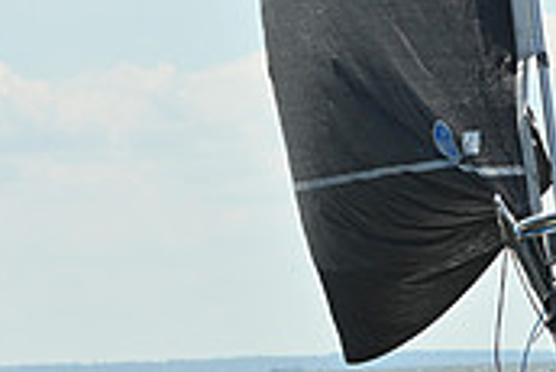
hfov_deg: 4.5
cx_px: 863
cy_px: 312
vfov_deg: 3.0
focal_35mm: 454
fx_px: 7018
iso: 250
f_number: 8
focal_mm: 135
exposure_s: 1/1250
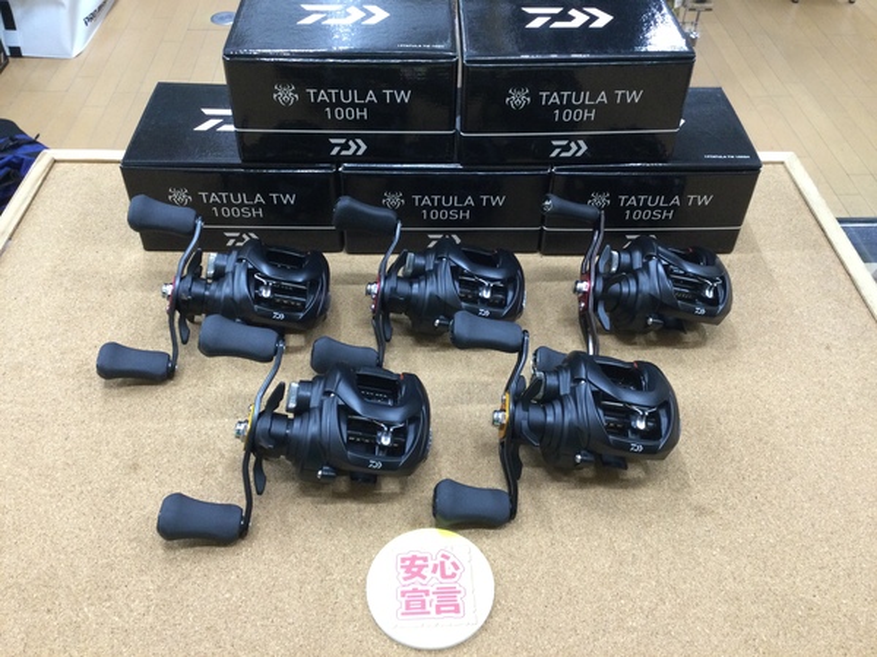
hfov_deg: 58.4
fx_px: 785
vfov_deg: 45.4
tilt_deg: -45.6
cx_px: 438
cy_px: 328
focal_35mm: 31
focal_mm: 3.3
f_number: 2.4
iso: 100
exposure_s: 1/30
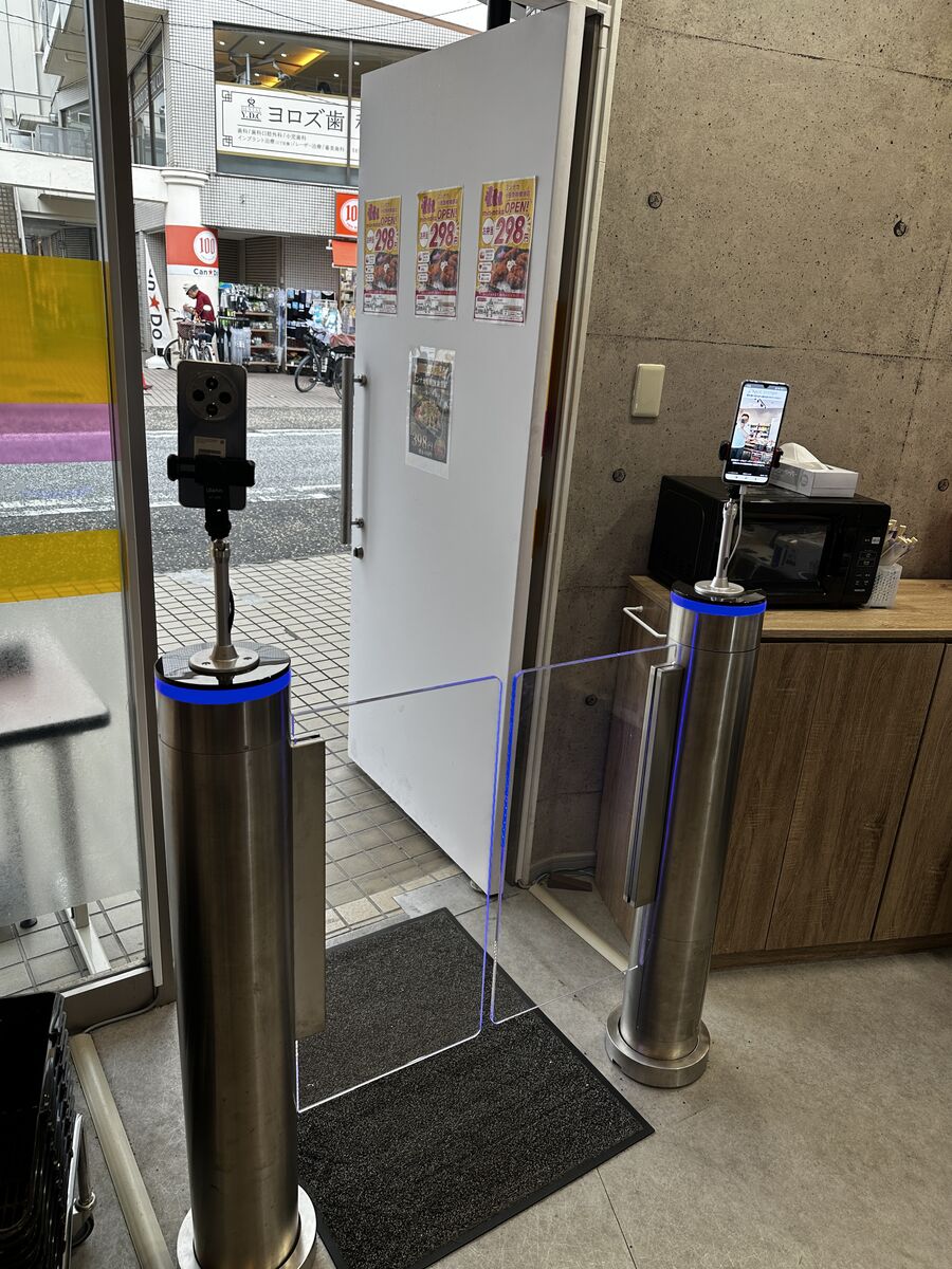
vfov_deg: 71.6
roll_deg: -6.0
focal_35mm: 24
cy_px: 634
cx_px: 476
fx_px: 880
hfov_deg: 56.8
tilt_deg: -18.9
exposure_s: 1/100
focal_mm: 6.86
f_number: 1.78
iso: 80
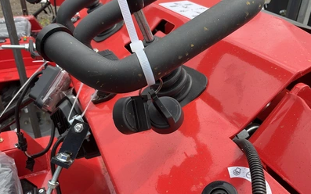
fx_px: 263
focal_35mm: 31
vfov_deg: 40.6
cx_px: 156
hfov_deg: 61.2
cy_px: 98
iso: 25
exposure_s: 1/749
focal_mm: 3
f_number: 1.8
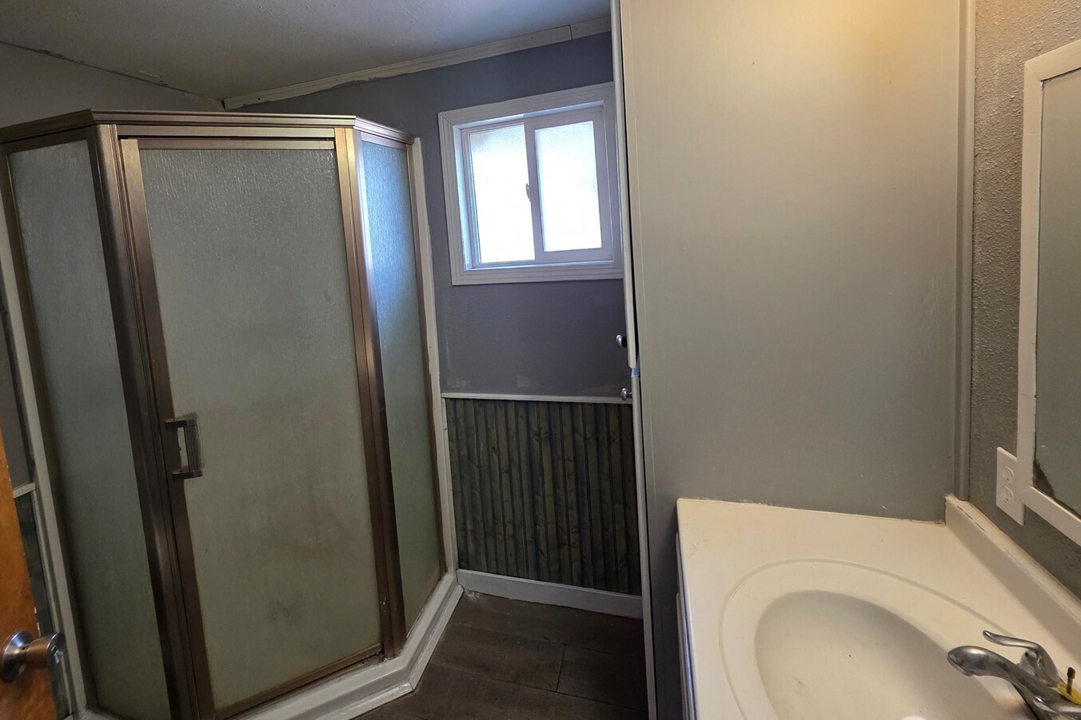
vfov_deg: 73.0
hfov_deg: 96.0
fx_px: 480
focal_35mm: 16
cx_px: 460
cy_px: 290
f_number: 1.9
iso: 250
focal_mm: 2.2
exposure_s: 1/120
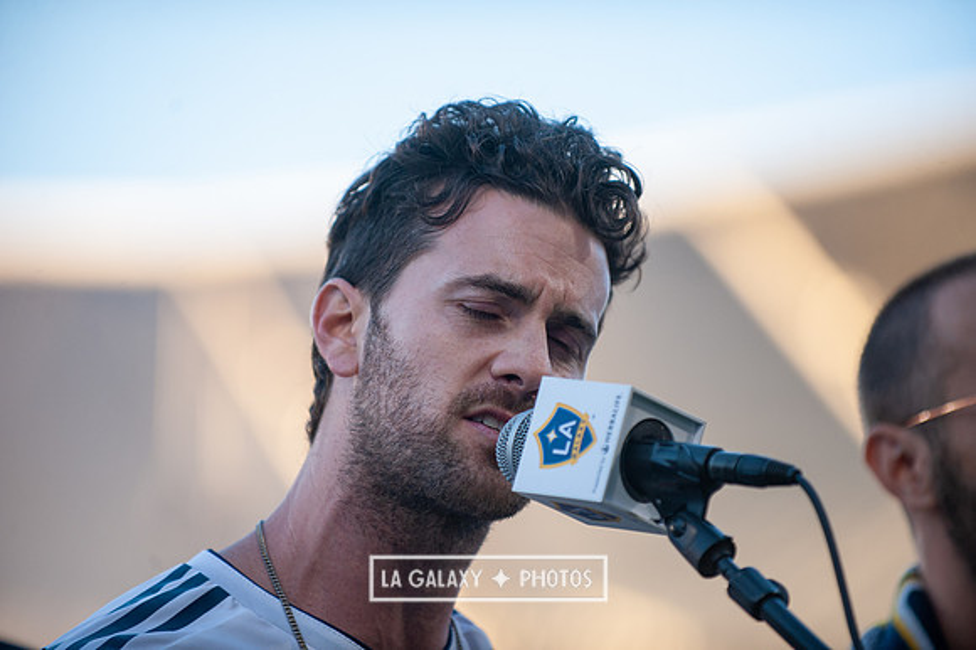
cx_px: 488
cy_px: 325
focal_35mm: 200
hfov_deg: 10.3
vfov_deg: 6.9
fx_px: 5419
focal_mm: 200
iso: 800
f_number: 2.8
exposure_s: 1/1600
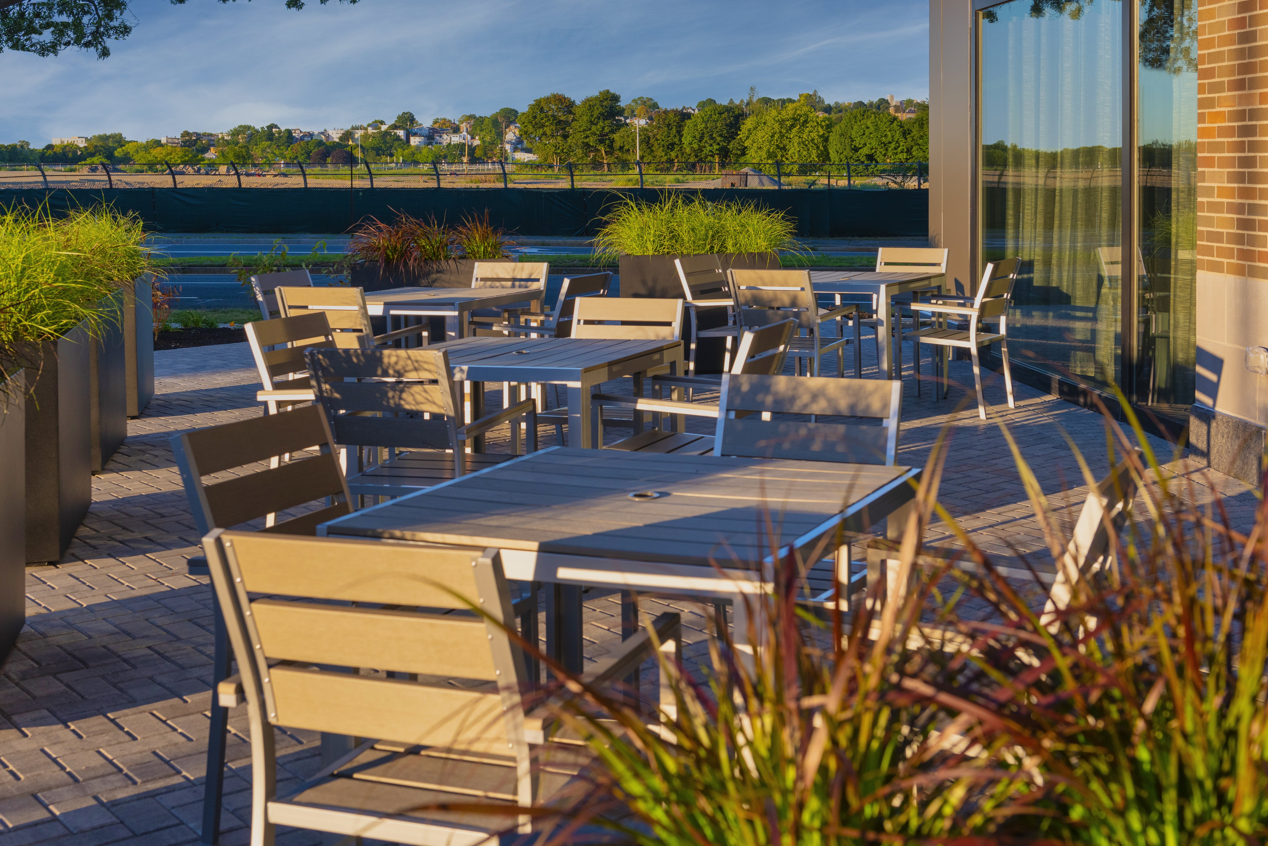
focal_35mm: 44
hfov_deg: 44.4
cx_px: 536
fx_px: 1550
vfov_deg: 30.5
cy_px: 446
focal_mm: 38
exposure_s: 1/350
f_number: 6.7
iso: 280
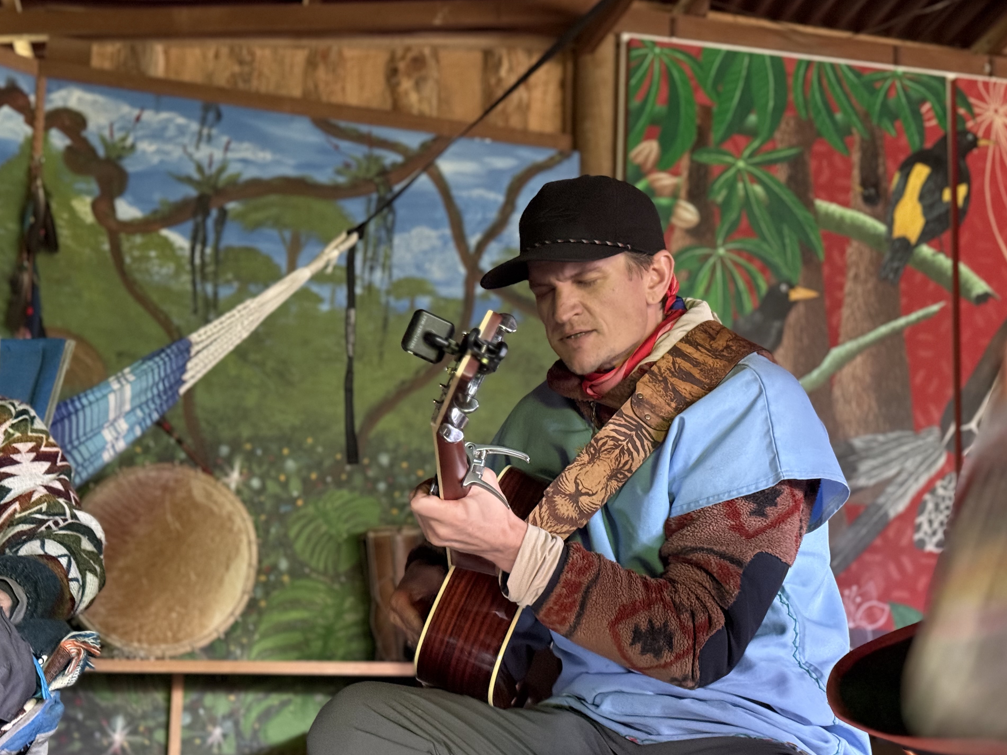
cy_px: 396
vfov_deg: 28.6
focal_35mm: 51
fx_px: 1484
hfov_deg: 37.5
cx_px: 517
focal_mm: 6.76
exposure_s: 1/21
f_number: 1.78
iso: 800
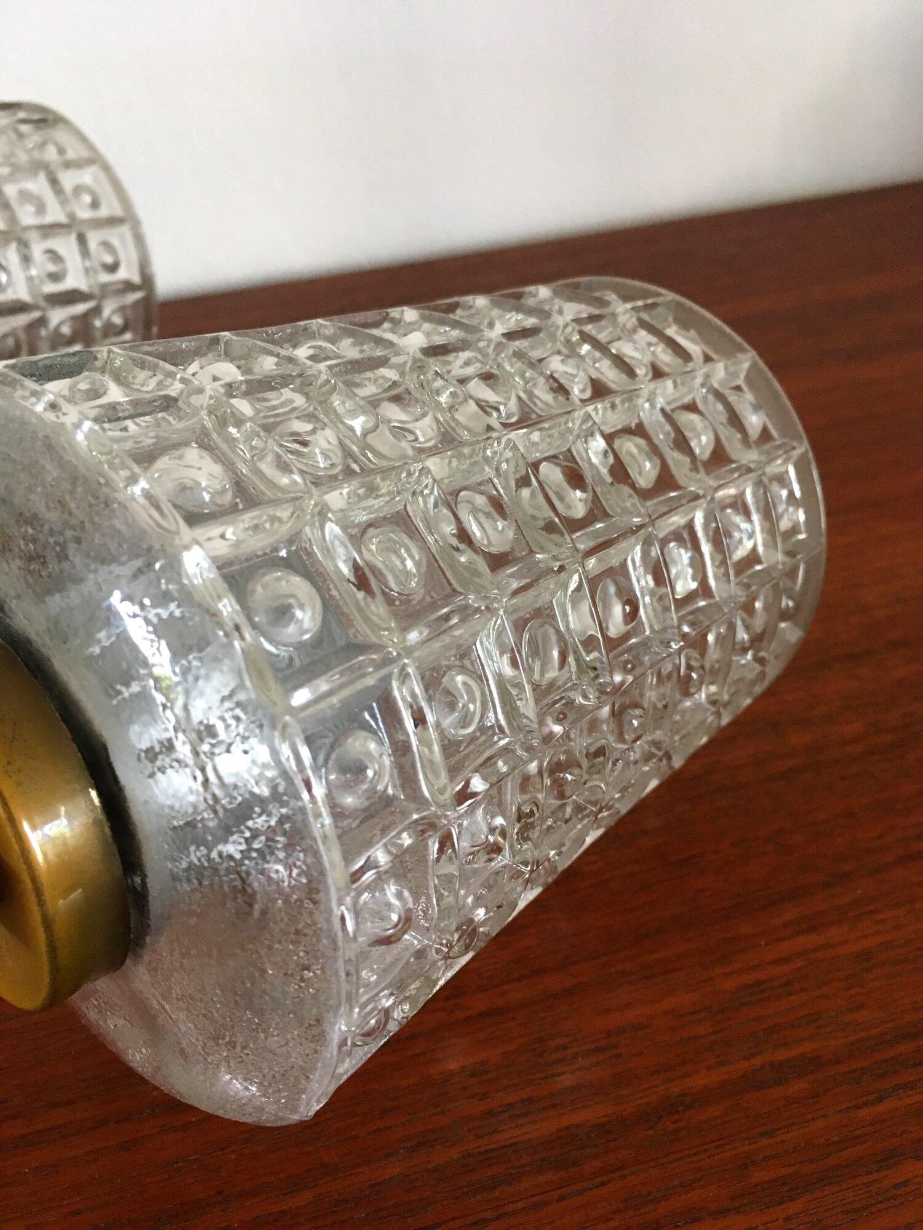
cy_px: 615
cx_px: 462
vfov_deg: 61.7
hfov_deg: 48.2
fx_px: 1031
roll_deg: +3.8
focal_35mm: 29
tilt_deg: -42.6
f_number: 2.2
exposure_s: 1/33
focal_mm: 4.15
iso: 200
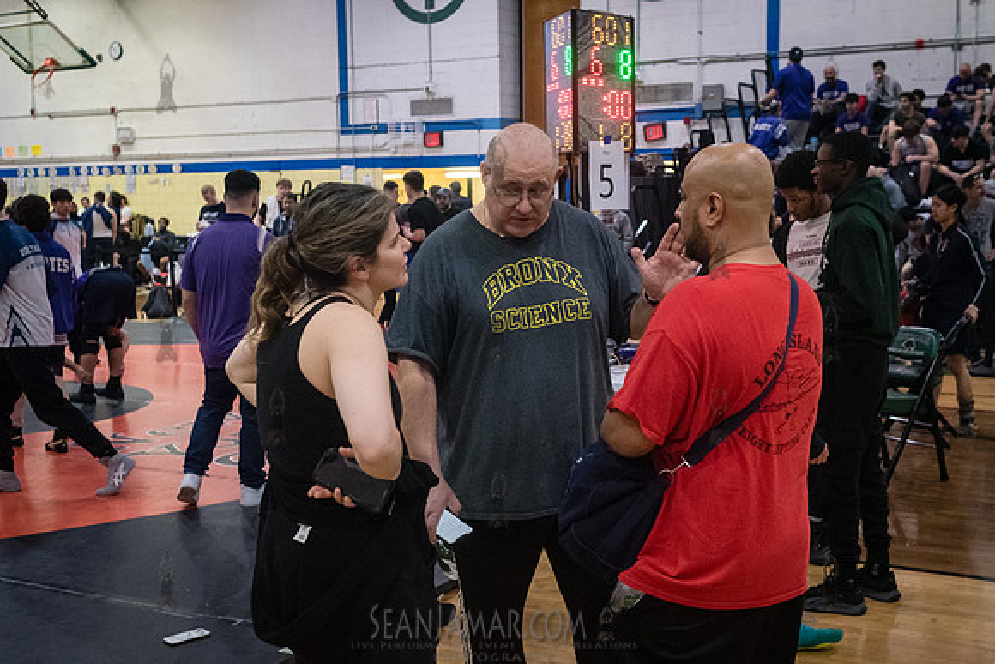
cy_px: 335
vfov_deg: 29.9
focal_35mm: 45
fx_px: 1245
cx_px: 543
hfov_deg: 43.5
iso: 8000
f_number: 4
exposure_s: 1/400
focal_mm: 35
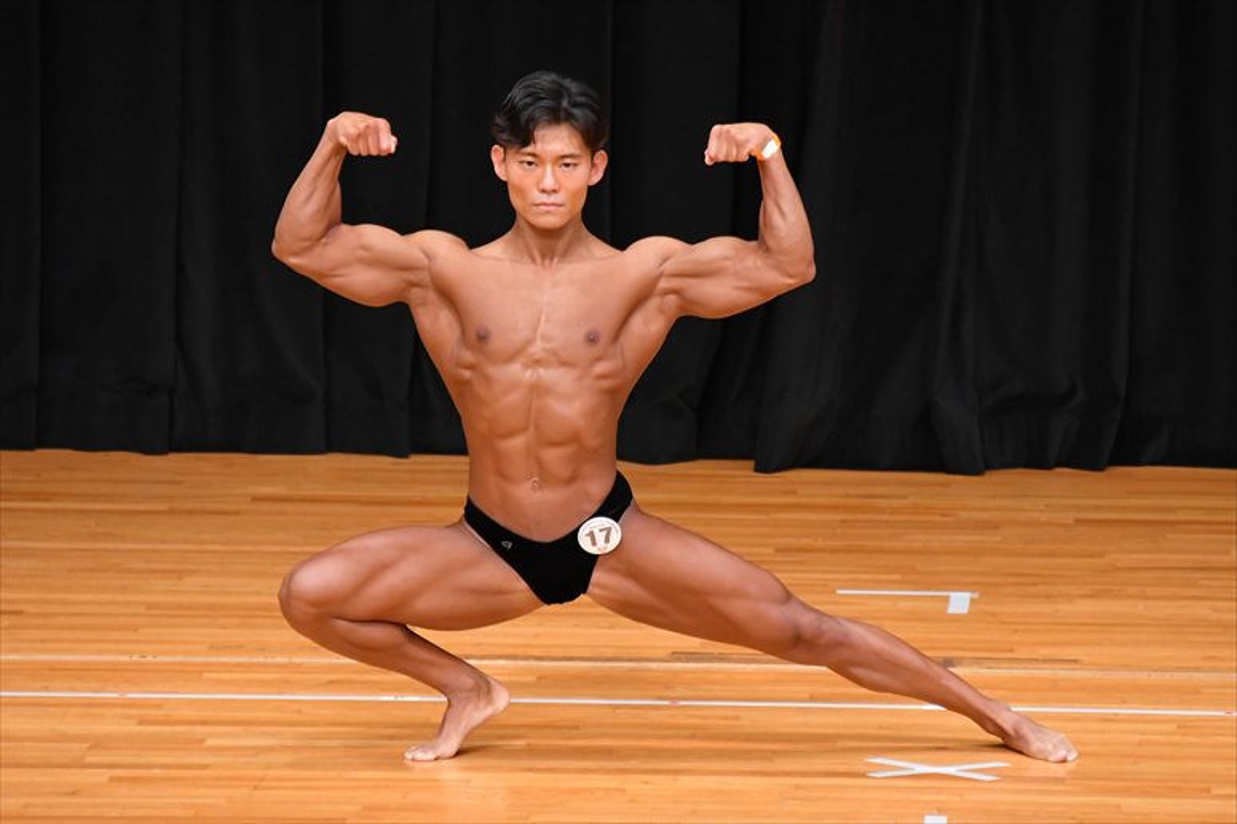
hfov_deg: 4.6
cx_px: 618
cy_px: 412
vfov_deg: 3.1
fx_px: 15455
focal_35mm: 450
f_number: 5.6
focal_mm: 300
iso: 4000
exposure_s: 1/400
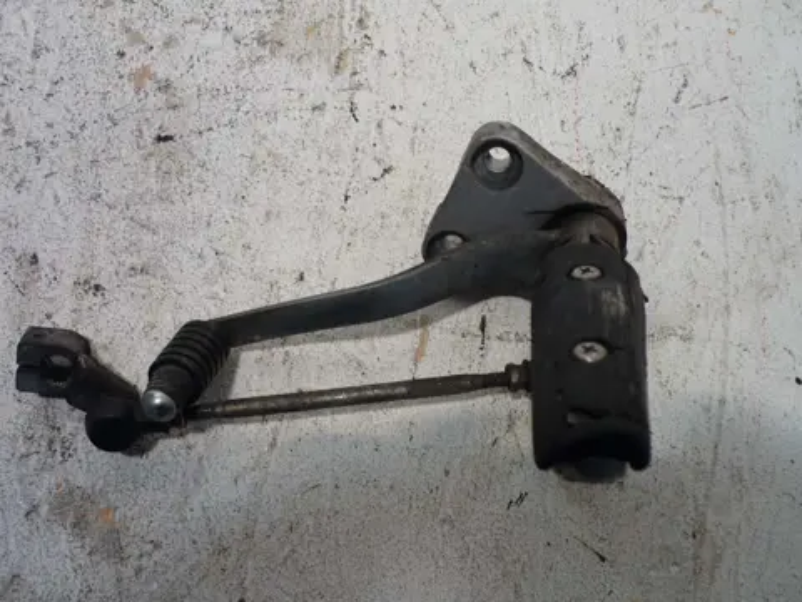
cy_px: 301
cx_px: 401
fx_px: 765
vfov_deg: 42.9
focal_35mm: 33
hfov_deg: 55.4
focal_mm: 5.5
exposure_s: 1/30
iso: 80
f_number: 2.8
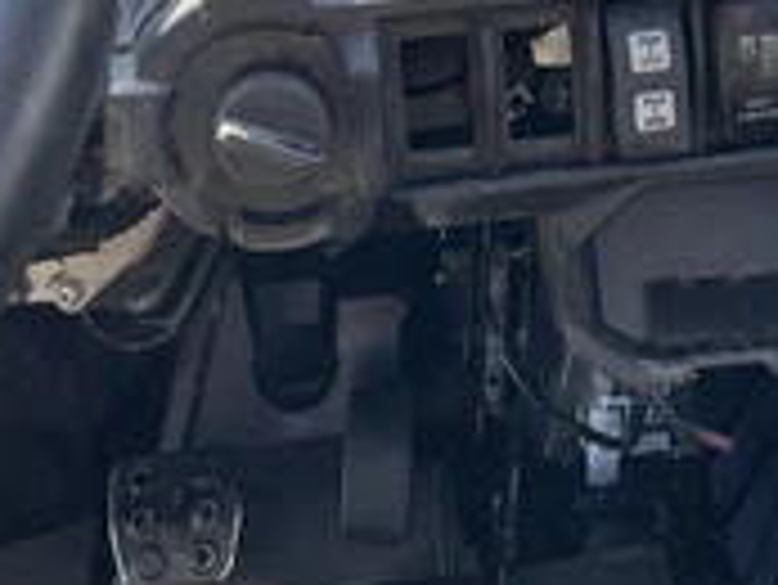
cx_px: 499
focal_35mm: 67
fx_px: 1507
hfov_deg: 28.8
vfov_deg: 21.3
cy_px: 27
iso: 25
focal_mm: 3
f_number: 1.8
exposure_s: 1/253
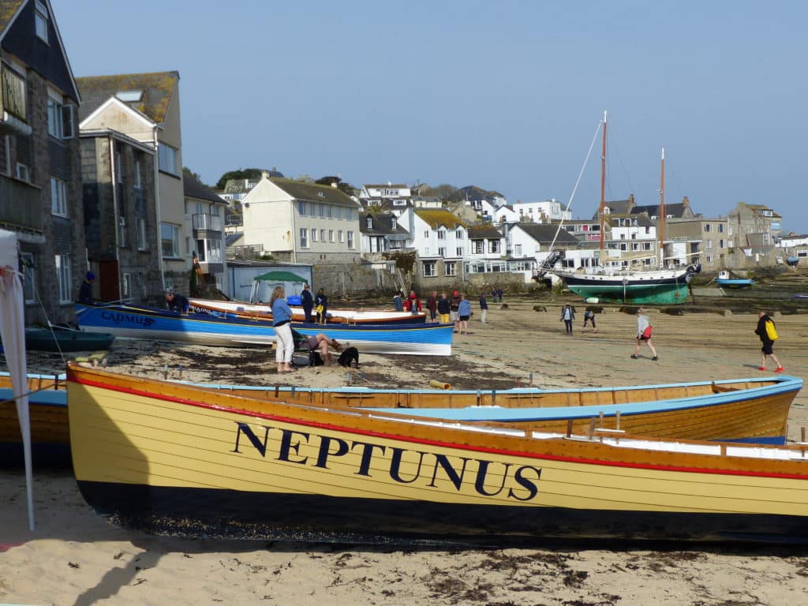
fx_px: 1027
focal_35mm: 44
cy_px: 303
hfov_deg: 42.9
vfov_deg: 32.9
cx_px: 404
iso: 100
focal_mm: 7.8
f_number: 4.5
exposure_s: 1/1300
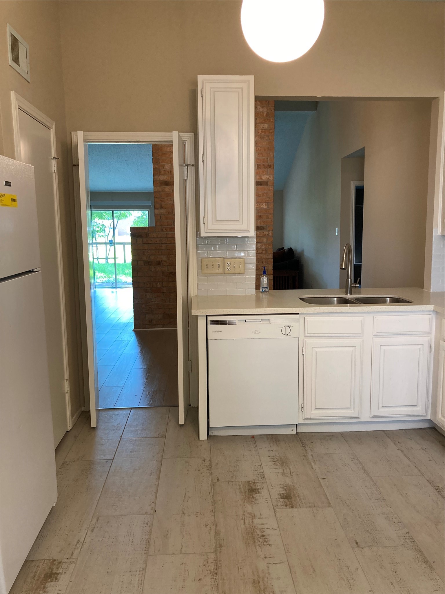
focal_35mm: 28
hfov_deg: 49.7
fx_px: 480
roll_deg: +0.2
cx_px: 222
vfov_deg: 63.4
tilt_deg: -6.3
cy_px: 297
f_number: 1.8
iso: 125
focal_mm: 3.99
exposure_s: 1/60
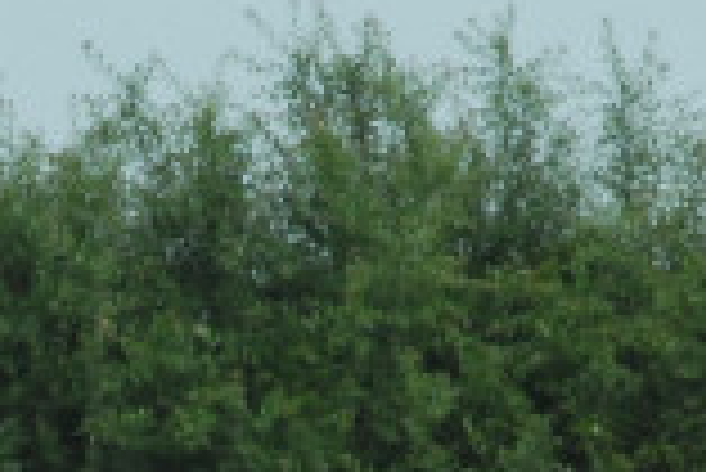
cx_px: -108
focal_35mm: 1527
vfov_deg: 0.9
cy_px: 971
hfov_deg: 1.3
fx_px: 29973
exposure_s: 1/320
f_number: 10
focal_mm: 200
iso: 400
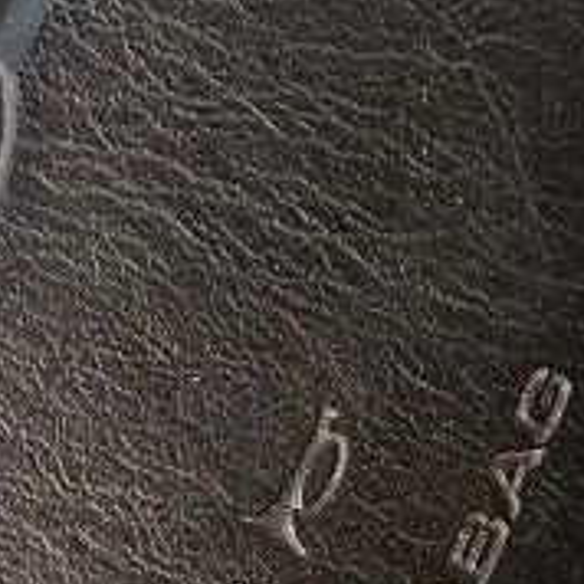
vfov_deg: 9.4
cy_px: -1097
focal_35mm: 152
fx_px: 2901
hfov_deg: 11.5
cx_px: 423
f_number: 1.8
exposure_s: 1/270
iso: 50
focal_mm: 5.54
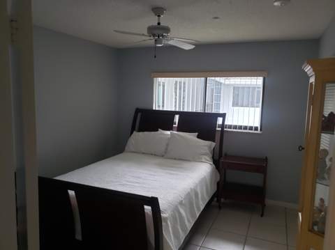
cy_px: 125
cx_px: 168
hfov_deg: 67.4
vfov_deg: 53.0
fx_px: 251
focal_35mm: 26
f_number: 1.5
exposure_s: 1/39
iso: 200
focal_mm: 4.3
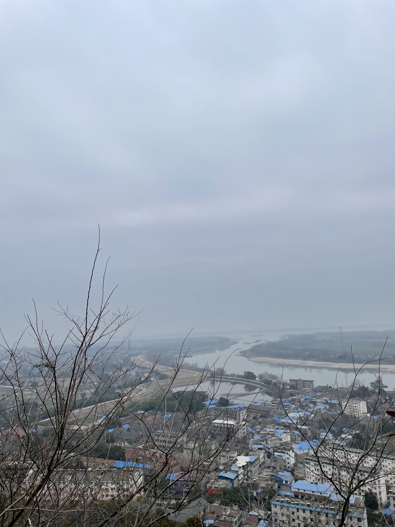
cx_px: 198
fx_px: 396
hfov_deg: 53.1
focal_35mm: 26
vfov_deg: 67.3
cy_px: 264
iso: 32
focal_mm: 4.2
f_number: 1.6
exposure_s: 1/1092
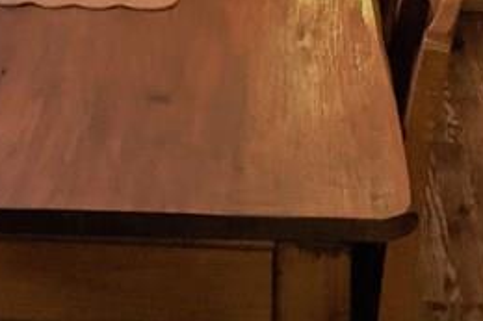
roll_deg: -0.5
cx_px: 210
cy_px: -330
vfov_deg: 10.5
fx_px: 1596
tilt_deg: -10.8
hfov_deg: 17.2
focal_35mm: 119
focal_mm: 4.15
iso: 250
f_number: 2.2
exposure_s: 1/24
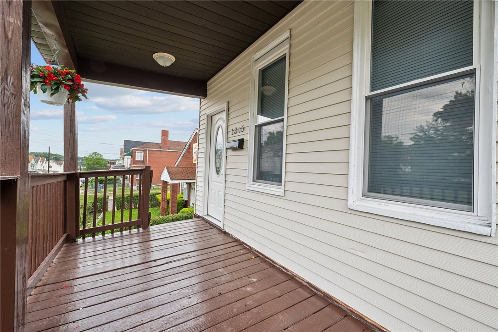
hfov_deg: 104.2
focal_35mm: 14
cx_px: 249
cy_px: 166
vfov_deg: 81.2
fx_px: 194
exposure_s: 1/10
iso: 50
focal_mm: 14
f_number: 11
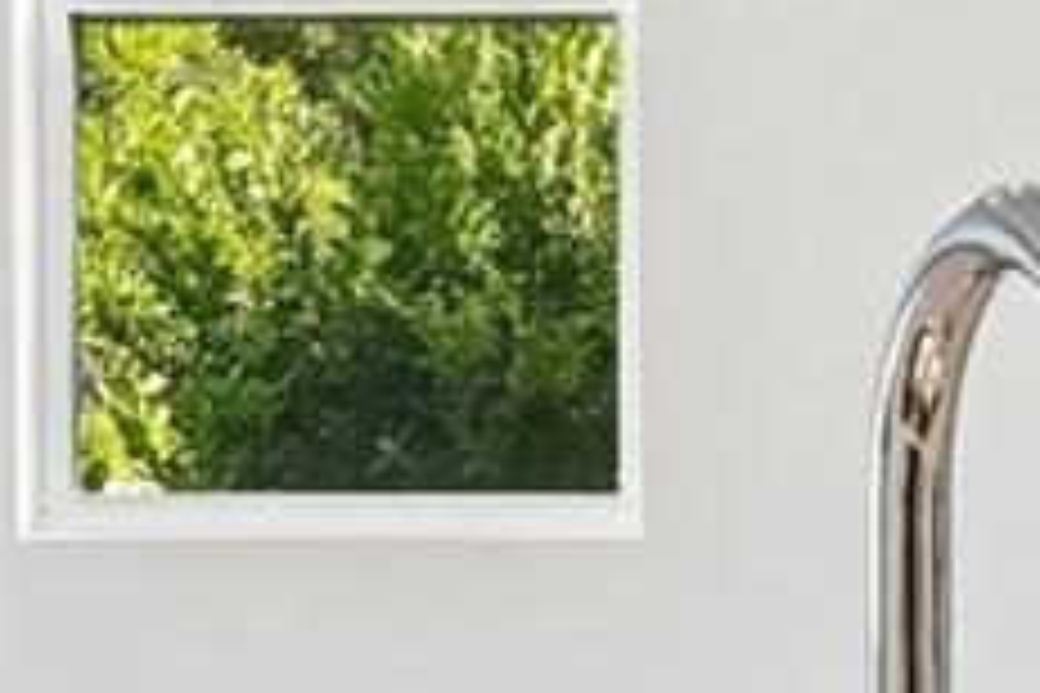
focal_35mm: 111
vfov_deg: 12.3
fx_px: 3206
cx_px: 1112
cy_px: 220
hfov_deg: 17.8
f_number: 8
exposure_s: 1/40
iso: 400
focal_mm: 16
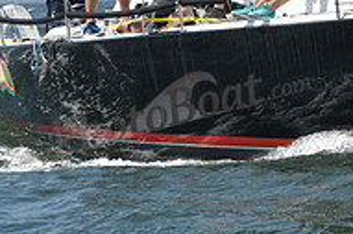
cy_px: -12
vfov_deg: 3.9
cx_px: 408
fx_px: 3458
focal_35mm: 353
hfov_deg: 5.8
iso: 250
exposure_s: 1/1250
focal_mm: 116
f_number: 7.1
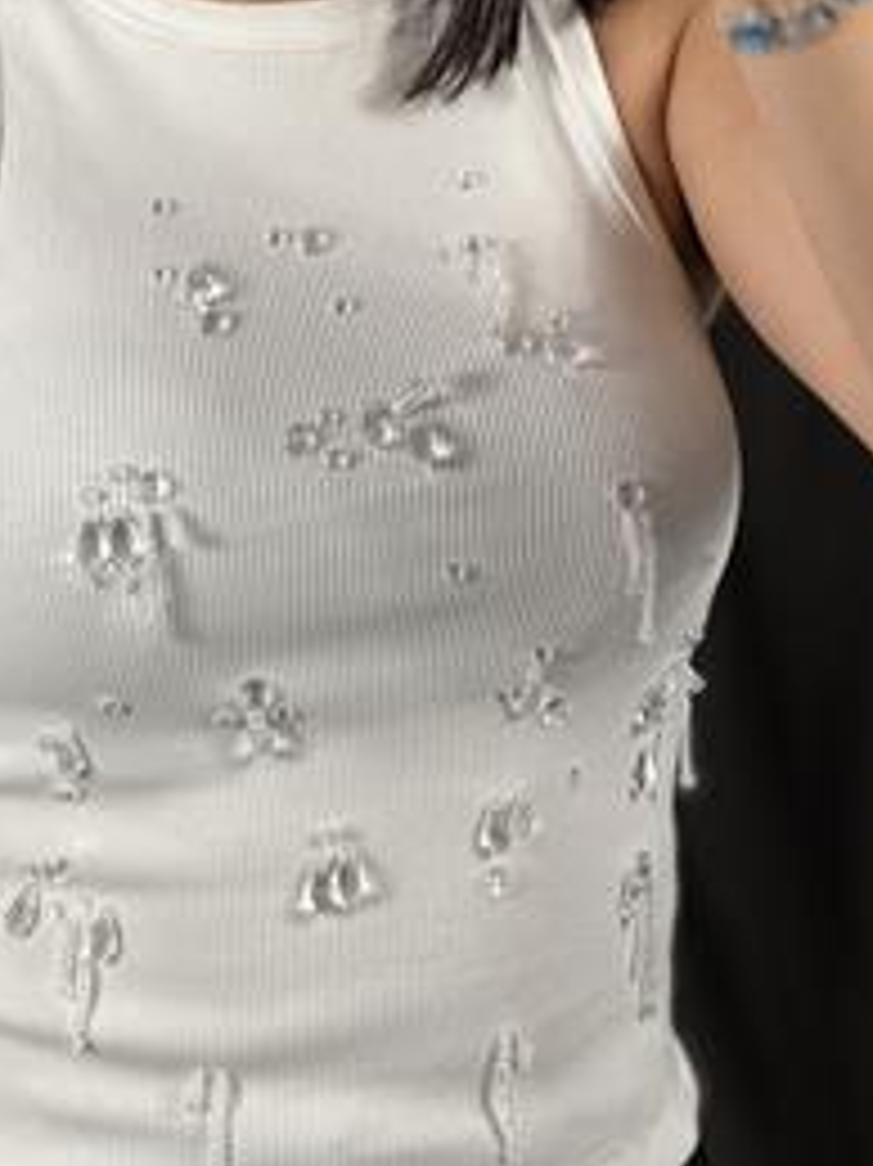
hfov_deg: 12.0
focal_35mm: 123
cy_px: 551
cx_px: 261
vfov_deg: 16.0
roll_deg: +0.9
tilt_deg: -29.8
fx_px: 4139
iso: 100
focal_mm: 9
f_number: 2.8
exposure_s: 1/100
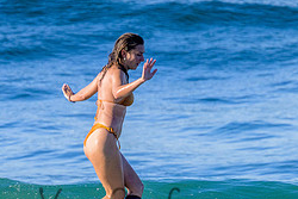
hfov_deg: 1.6
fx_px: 10767
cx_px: 162
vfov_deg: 1.1
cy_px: 196
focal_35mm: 1300
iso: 1000
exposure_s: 1/2000
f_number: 11
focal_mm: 560
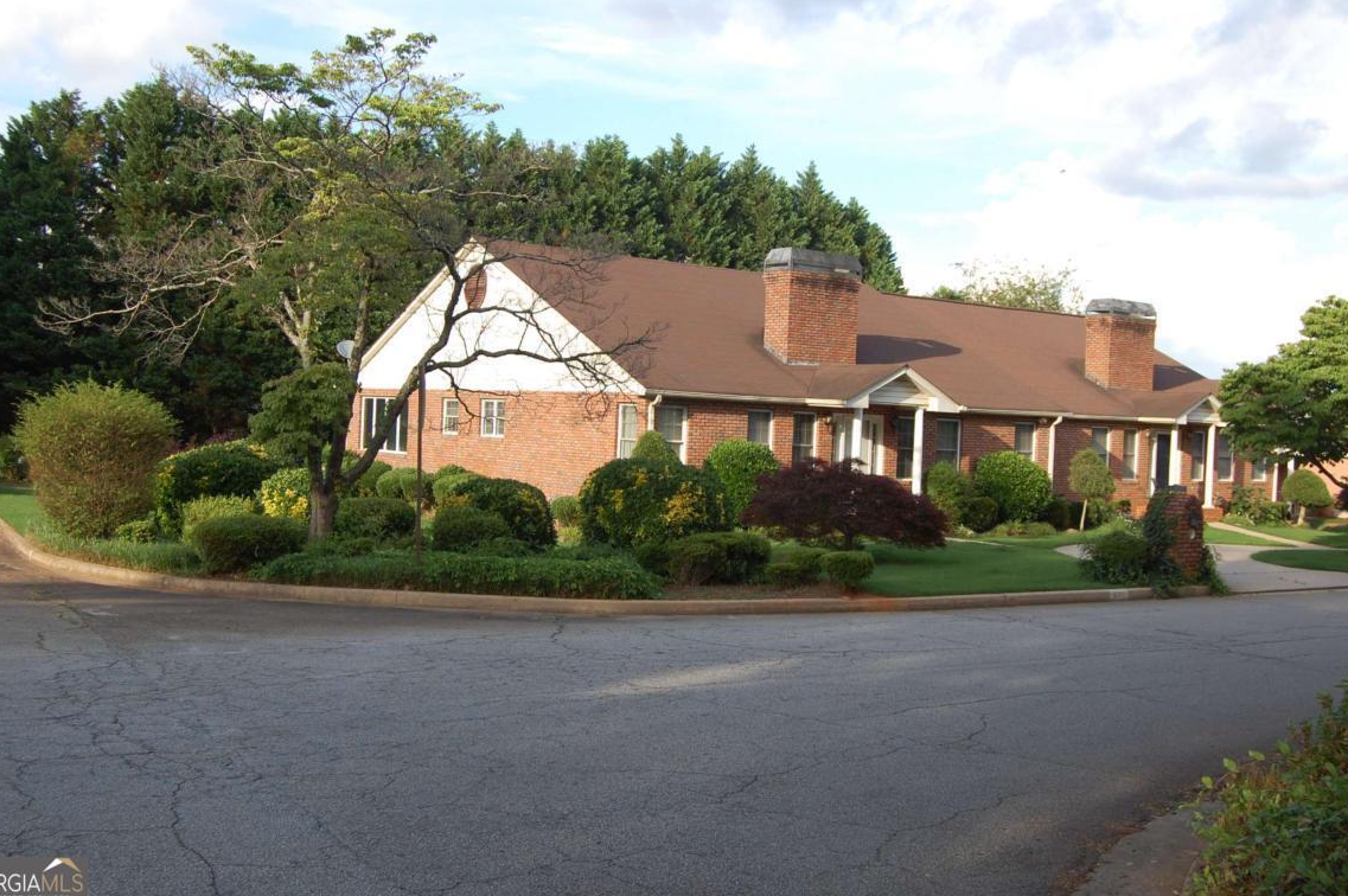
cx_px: 659
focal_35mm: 38
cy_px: 430
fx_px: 1422
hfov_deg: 50.7
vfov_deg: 35.0
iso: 200
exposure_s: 1/200
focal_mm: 24
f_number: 7.1
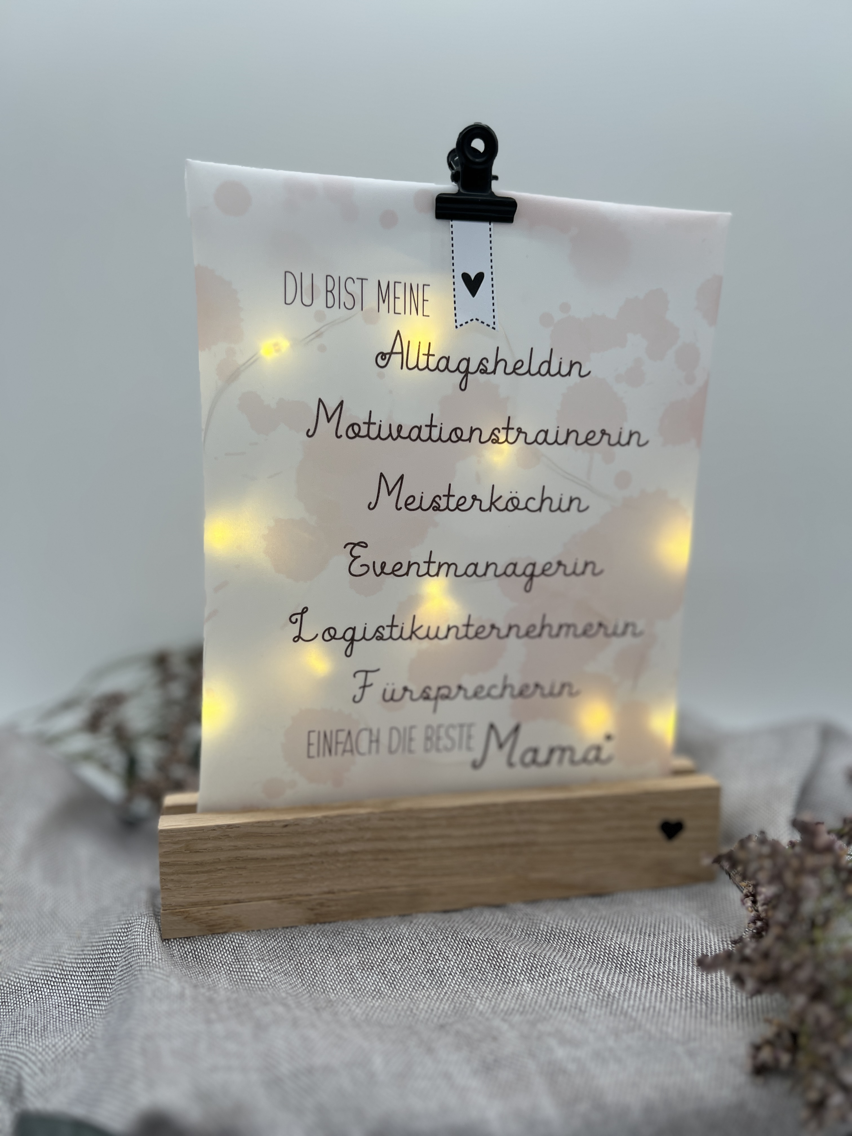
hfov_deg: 53.1
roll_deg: +0.8
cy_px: 568
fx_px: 853
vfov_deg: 67.3
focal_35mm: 26
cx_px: 426
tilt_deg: -6.8
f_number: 1.5
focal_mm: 5.7
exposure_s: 1/1009
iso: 50
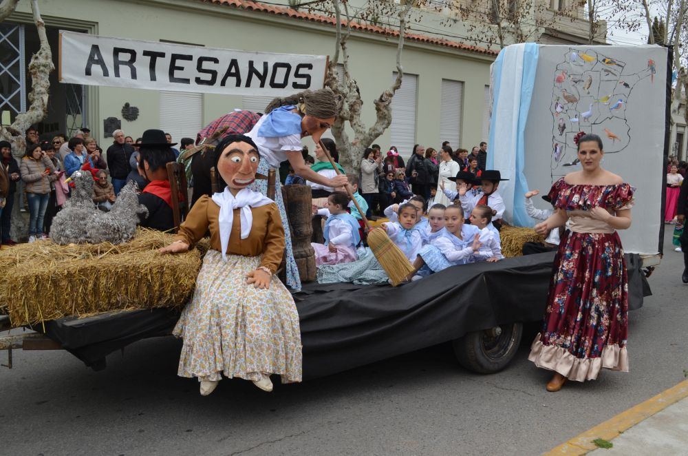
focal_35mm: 36
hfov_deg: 53.2
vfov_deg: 36.7
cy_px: 228
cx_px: 344
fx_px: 686
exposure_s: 1/200
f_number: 7.1
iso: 200
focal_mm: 24
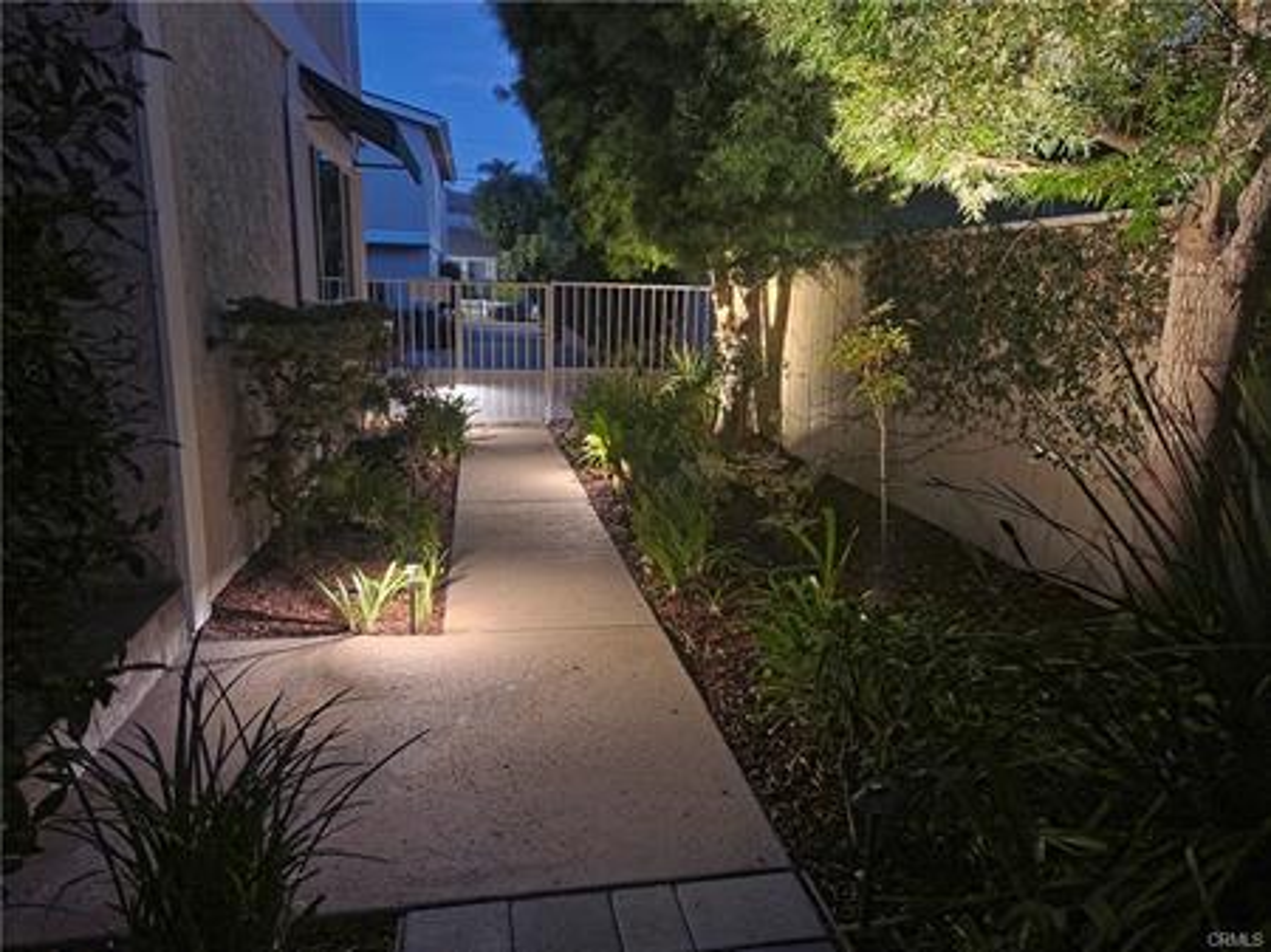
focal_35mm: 23
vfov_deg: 58.8
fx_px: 844
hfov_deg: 74.0
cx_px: 636
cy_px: 476
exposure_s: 1/6.68
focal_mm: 5.4
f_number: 1.8
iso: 1000
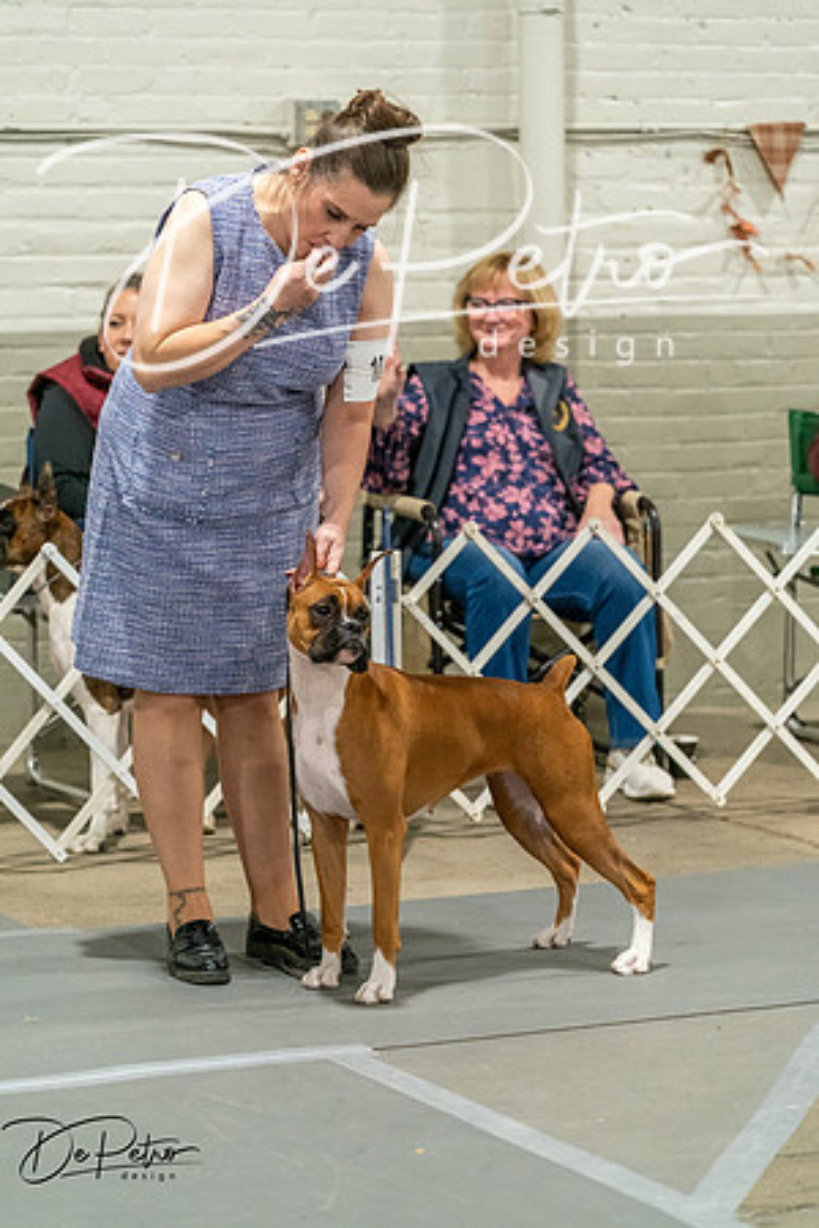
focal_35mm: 113
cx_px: 410
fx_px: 3856
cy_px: 614
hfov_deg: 12.1
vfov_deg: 18.1
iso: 6400
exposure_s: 1/250
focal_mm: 113
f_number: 3.5
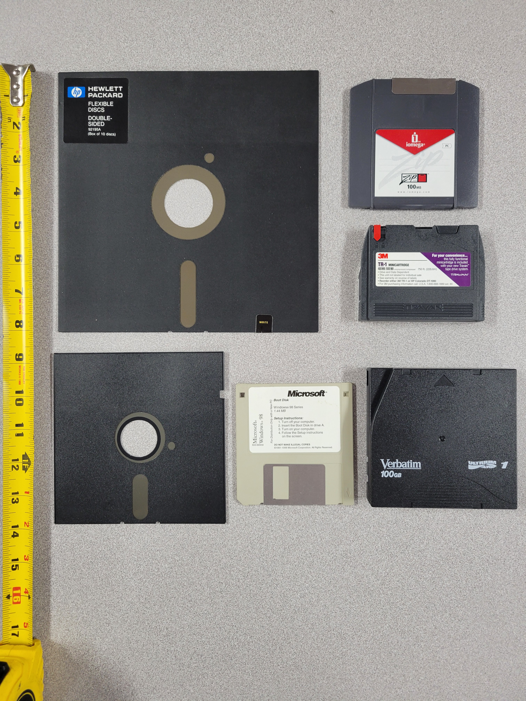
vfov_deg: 67.3
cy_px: 350
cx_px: 263
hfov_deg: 53.1
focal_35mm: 26
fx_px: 527
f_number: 1.8
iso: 200
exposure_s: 1/60
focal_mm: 5.4
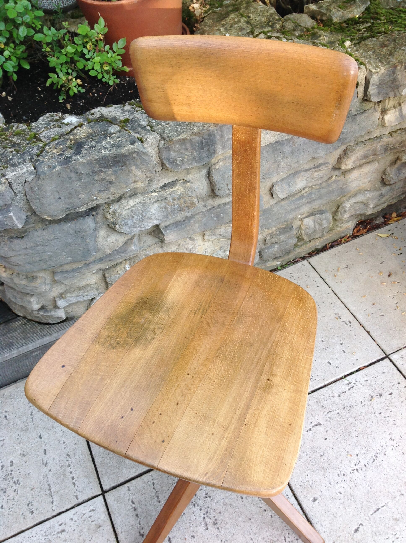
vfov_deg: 52.7
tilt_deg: -49.0
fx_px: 549
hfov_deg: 40.6
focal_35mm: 35
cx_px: 203
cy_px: 272
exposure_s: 1/120
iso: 50
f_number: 2.4
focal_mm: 4.28
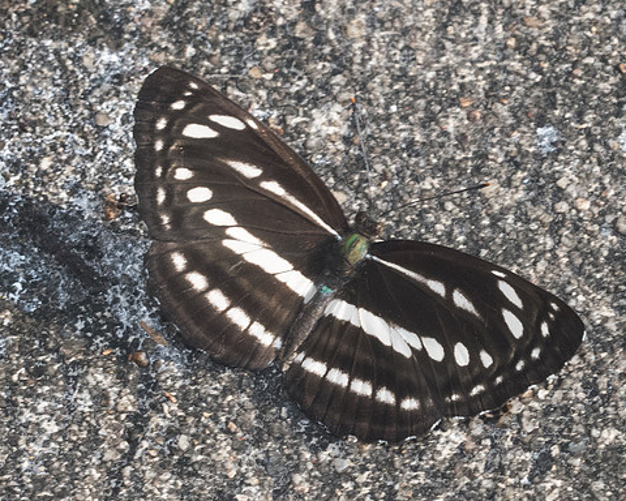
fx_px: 10783
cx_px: 308
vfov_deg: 2.7
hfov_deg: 3.3
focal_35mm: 582
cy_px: 258
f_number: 13
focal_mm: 150
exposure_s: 1/250
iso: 1000
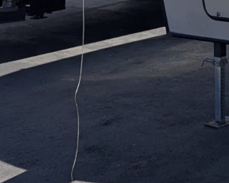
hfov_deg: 15.2
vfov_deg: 12.5
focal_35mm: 113
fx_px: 766
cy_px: -142
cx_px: 383
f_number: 1.85
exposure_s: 1/2976
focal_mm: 6.81
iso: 46
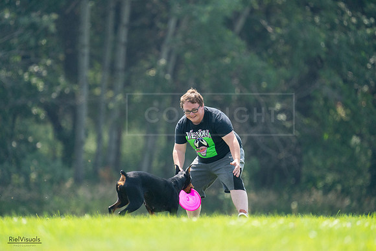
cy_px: 126
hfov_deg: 3.4
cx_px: 188
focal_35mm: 600
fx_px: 6268
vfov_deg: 2.3
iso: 4000
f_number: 6.3
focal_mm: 600
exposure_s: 1/4000
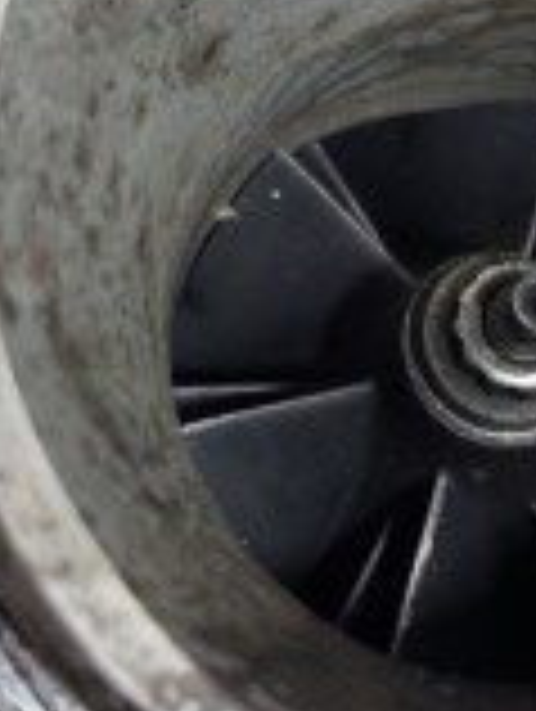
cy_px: 292
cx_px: 495
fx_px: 2080
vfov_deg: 19.4
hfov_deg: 14.5
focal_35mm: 101
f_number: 1.8
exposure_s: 1/50
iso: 80
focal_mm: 5.23
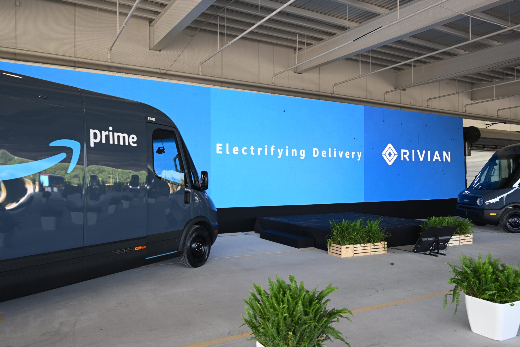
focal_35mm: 28
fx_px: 404
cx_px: 260
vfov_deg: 46.4
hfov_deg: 65.5
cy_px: 174
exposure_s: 1/60
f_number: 7.1
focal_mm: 28
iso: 640
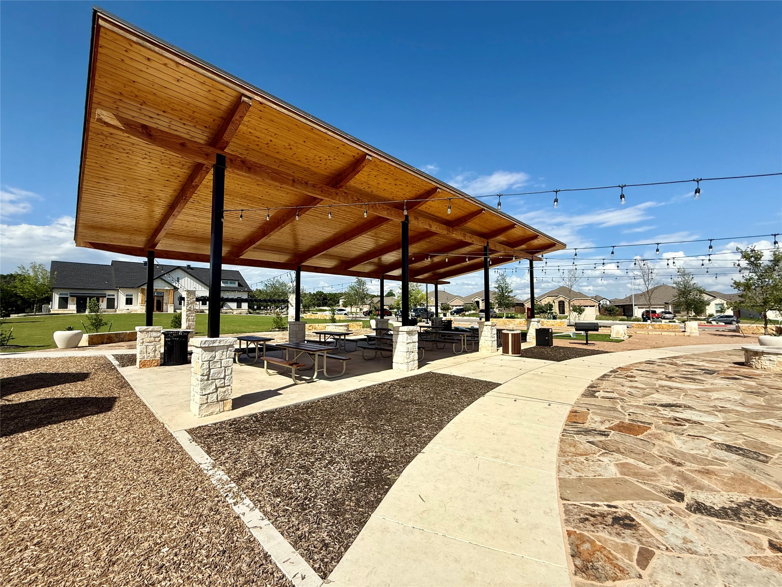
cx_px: 391
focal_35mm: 14
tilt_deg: +3.7
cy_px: 294
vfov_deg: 85.7
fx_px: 316
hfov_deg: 102.1
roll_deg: +0.2
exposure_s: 1/2611
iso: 50
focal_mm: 2.22
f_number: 2.2
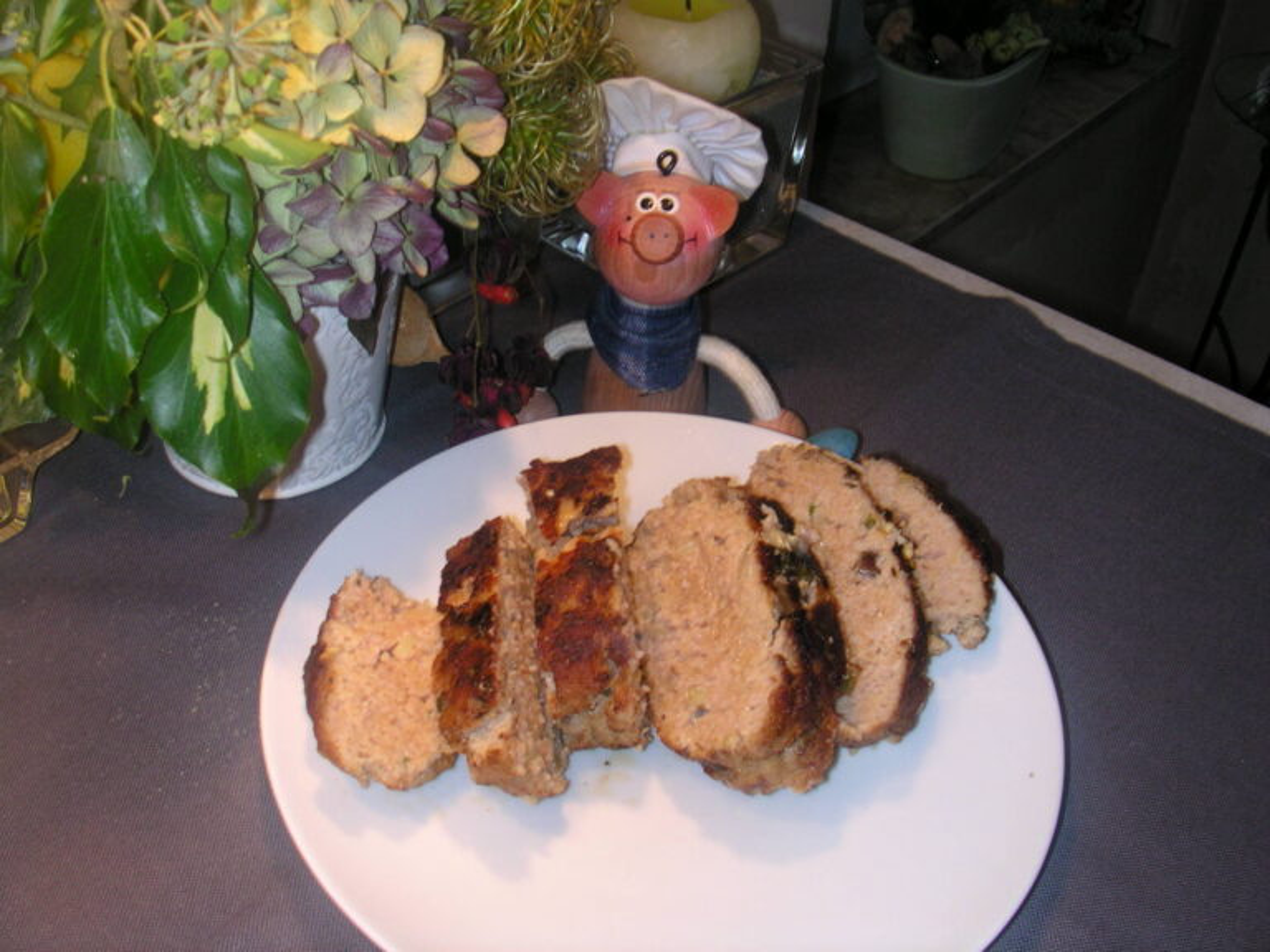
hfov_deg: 50.1
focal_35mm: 37
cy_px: 476
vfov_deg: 38.7
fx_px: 1357
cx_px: 635
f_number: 4.5
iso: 100
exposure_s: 1/30
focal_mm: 5.6
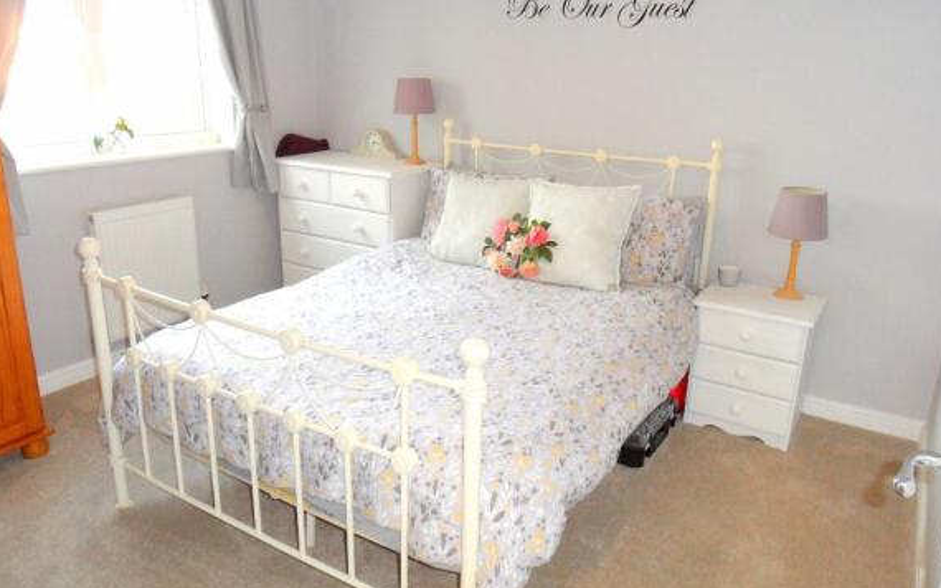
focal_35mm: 26
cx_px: 478
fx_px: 667
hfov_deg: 70.4
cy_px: 268
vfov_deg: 47.5
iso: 200
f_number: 3.2
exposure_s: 1/30
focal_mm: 3.9
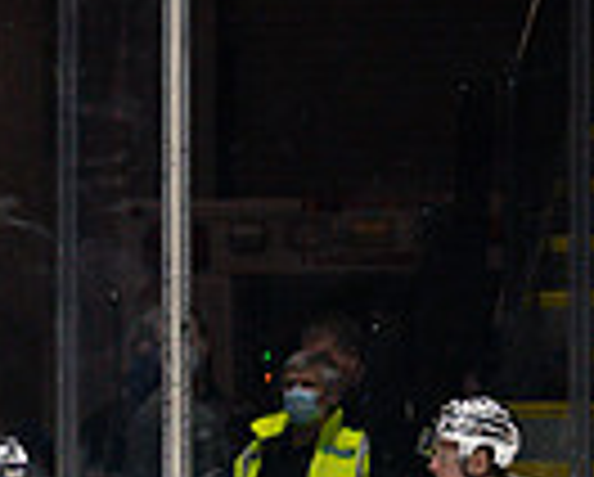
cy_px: 449
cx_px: -610
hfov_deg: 1.9
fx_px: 18310
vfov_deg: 1.5
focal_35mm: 1040
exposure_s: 1/1250
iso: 2000
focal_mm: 200
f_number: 2.8
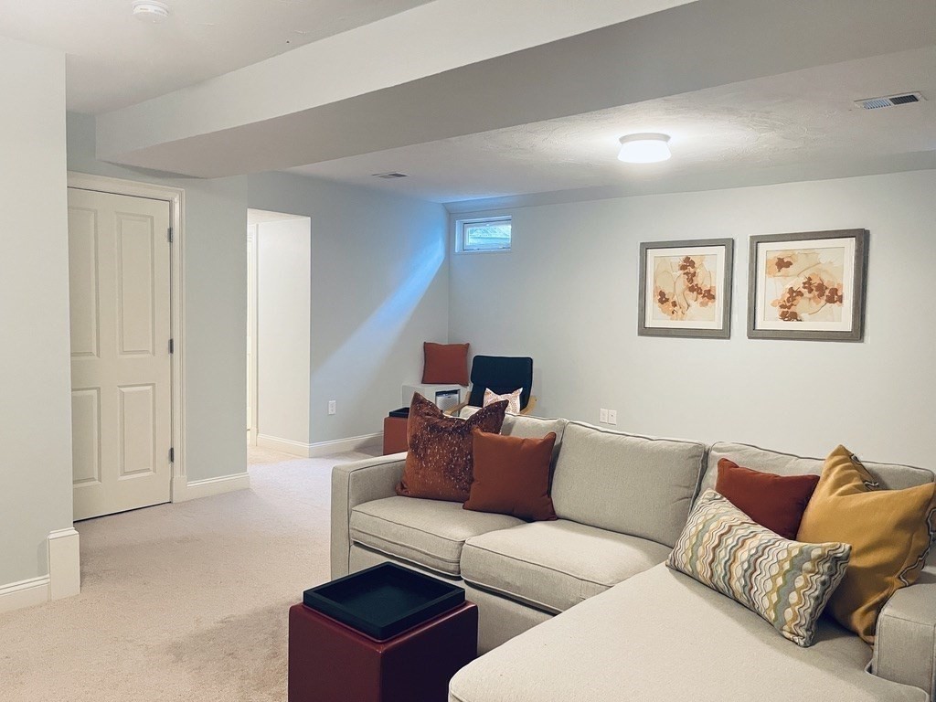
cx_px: 468
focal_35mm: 26
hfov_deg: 67.3
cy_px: 351
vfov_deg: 53.1
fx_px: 703
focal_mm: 5.1
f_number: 1.6
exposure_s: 1/40
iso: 500
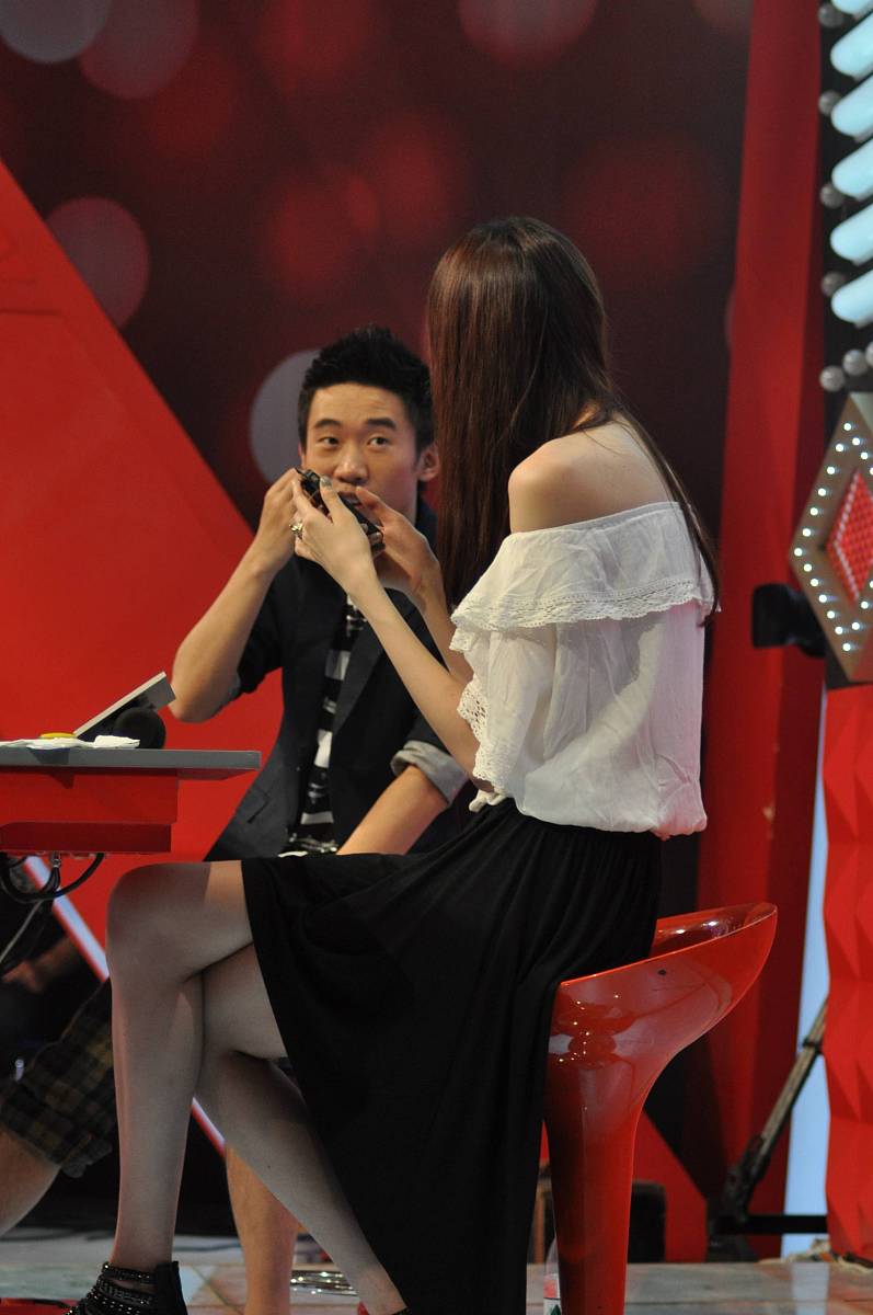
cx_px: 436
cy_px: 658
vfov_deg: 19.5
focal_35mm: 105
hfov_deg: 13.0
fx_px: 3829
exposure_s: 1/200
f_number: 4.5
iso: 800
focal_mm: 70
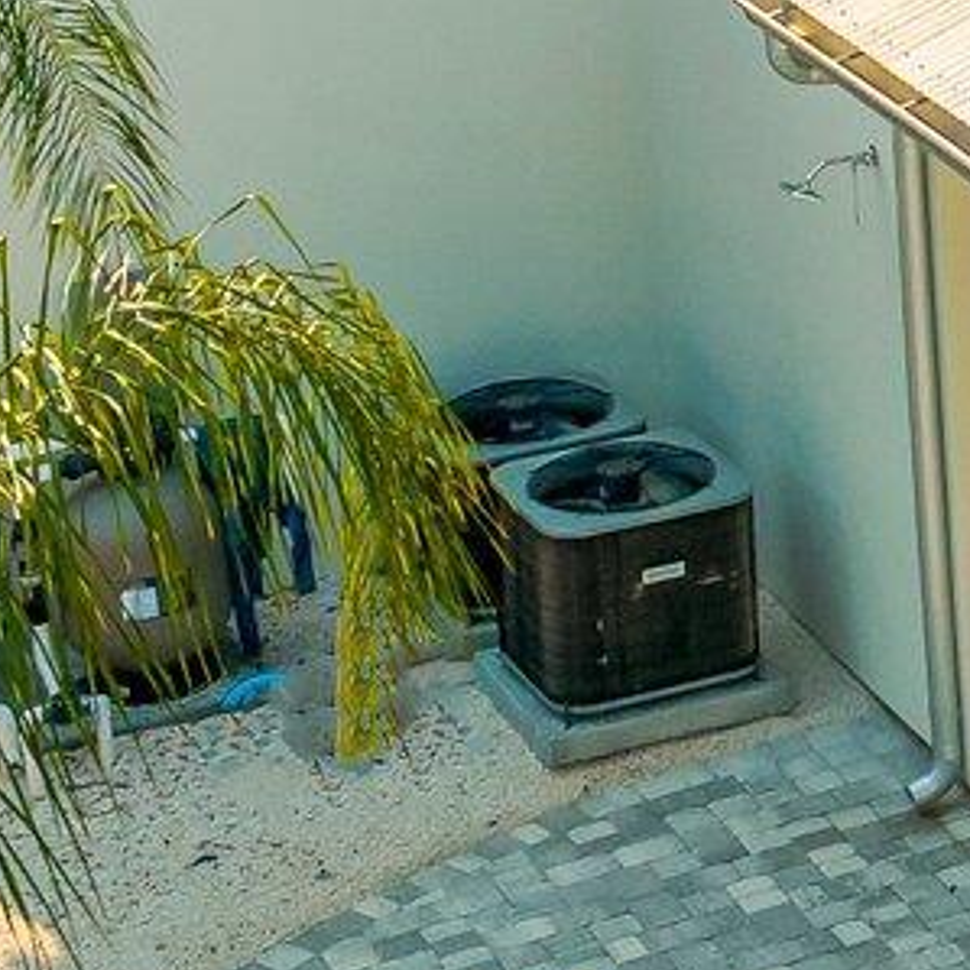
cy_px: -294
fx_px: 4597
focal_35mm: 145
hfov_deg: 10.8
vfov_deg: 11.7
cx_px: 2024
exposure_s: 1/800
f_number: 3.5
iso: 100
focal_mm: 12.29
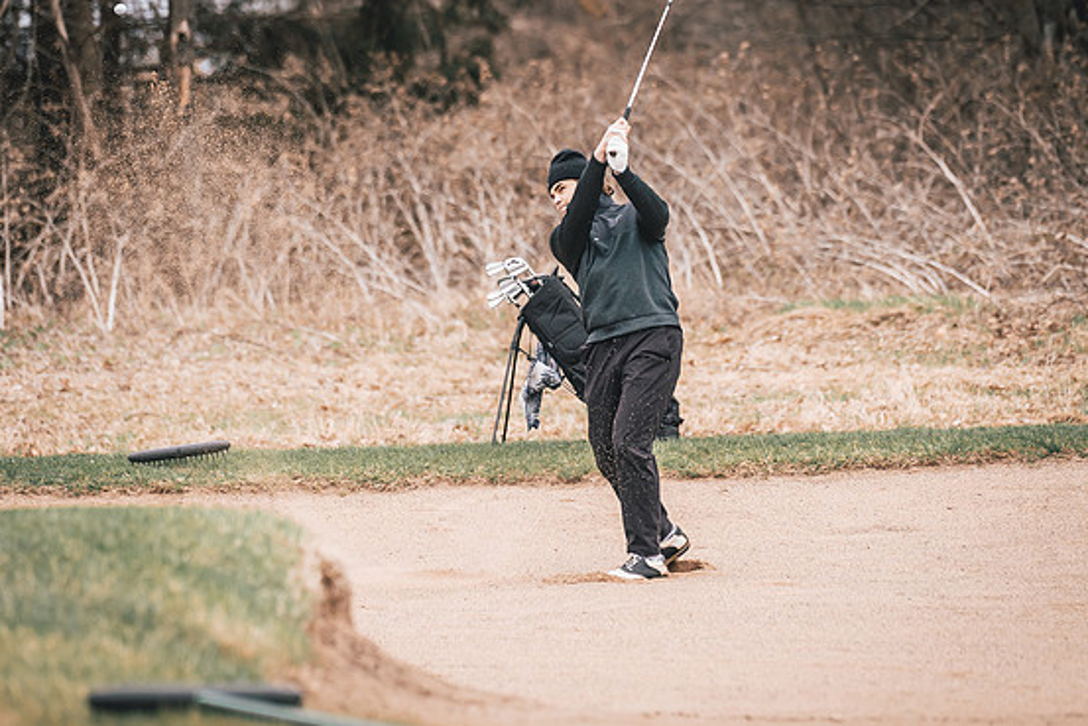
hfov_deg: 8.4
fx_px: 7406
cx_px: 584
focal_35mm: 245
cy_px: 342
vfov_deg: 5.6
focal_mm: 150
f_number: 2.8
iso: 640
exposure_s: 1/3200
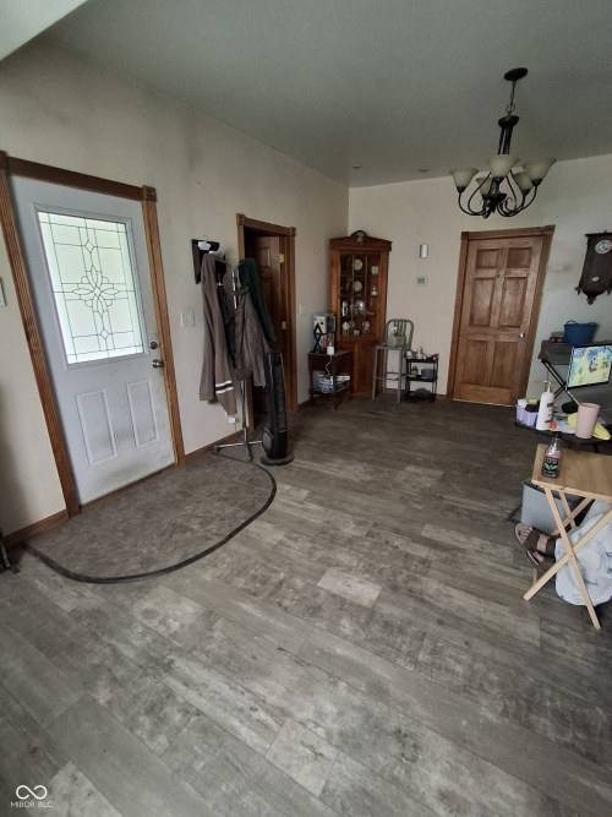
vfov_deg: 94.5
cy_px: 408
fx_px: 377
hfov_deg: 78.1
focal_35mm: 16
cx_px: 306
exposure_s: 1/40
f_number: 2.2
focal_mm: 1.64
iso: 250
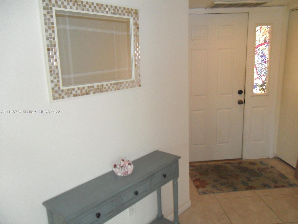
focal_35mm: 28
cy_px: 112
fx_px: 241
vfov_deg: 49.7
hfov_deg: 63.4
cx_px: 149
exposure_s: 1/45
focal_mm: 5
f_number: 3.4
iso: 400
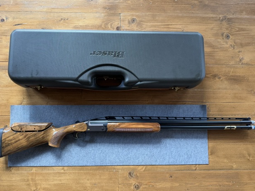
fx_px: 184
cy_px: 95
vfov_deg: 54.9
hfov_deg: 69.4
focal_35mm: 25
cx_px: 125
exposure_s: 1/60
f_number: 1.78
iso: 500
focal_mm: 6.76
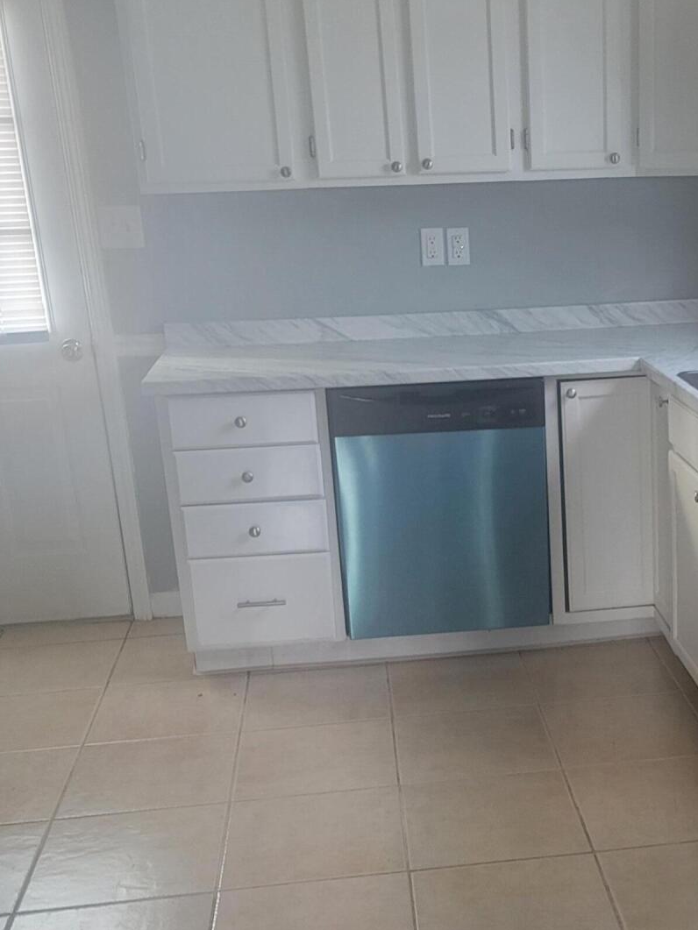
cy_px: 591
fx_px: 1317
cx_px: 545
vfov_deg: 38.6
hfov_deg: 29.1
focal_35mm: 49
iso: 250
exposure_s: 1/40
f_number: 1.8
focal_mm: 5.4
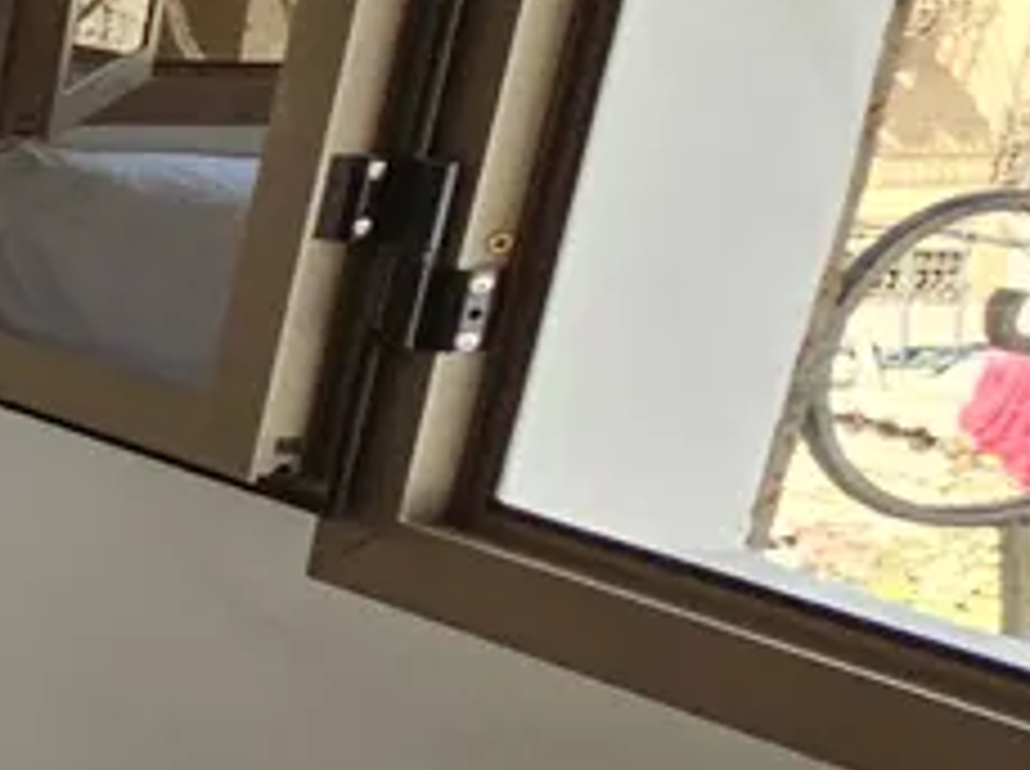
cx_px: -2339
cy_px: 437
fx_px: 2703
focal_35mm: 91
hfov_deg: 10.4
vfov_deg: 16.2
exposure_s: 1/344
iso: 50
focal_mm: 2.2
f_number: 2.2
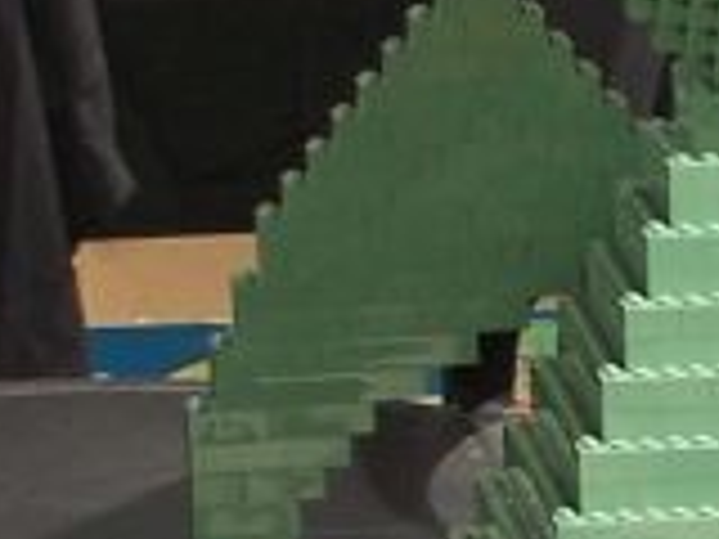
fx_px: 9160
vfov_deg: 3.4
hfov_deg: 4.4
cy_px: 683
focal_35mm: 441
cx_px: 1654
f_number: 3.2
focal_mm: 11.5
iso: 80
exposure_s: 1/2
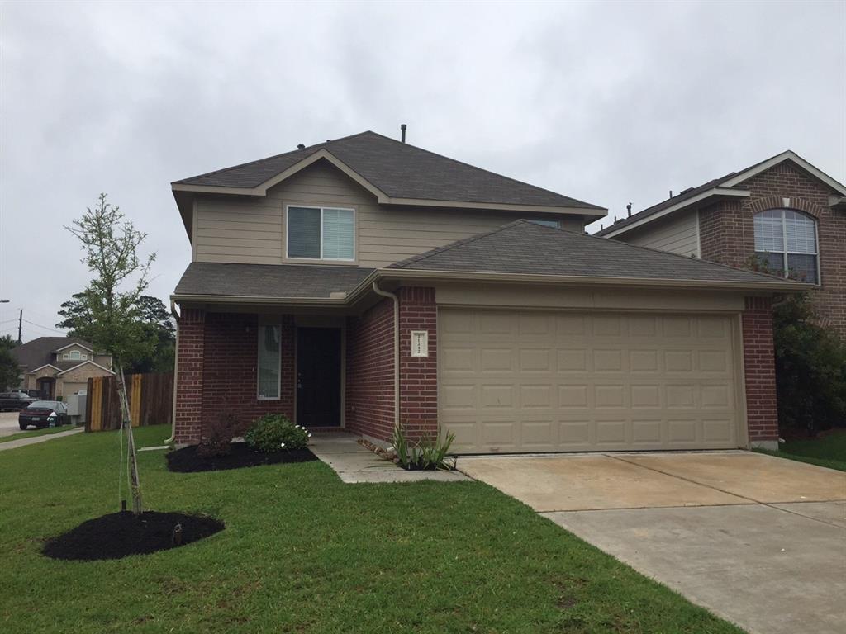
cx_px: 423
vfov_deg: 48.2
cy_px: 317
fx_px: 709
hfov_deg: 61.7
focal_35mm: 29
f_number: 2.2
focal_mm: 4.15
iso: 32
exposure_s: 1/1364
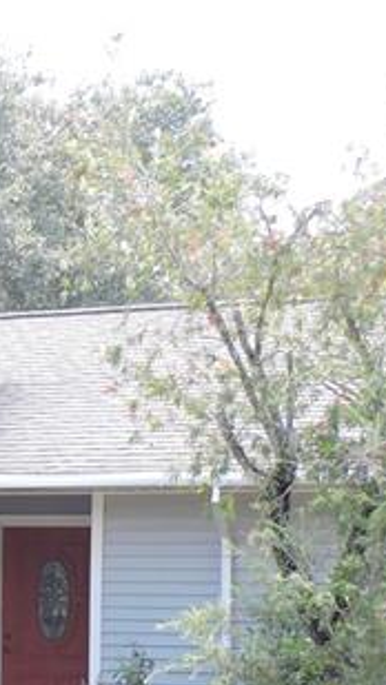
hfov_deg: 9.3
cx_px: -468
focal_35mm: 119
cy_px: 548
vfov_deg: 17.8
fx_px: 2164
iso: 250
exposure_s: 1/250
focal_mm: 5.9
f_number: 3.2
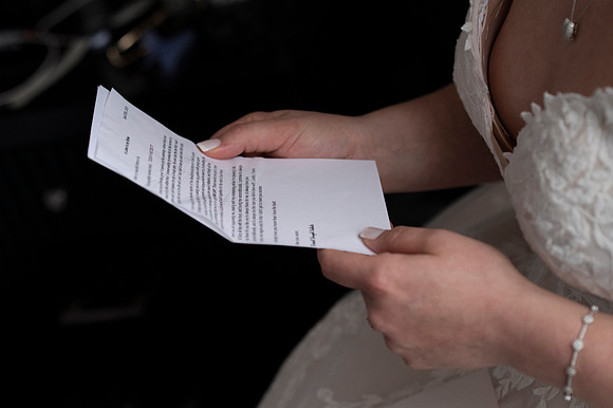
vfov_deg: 16.1
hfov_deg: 23.9
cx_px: 306
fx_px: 1446
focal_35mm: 85
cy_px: 204
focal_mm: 85
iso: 4000
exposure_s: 1/5000
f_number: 4
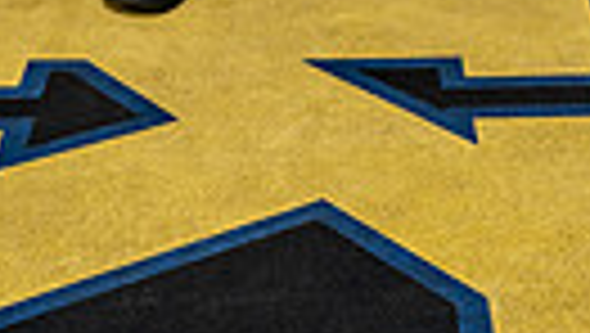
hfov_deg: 17.4
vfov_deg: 8.9
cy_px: -500
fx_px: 1911
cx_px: 473
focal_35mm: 122
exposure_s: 1/250
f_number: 5.6
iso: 160
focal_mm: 34
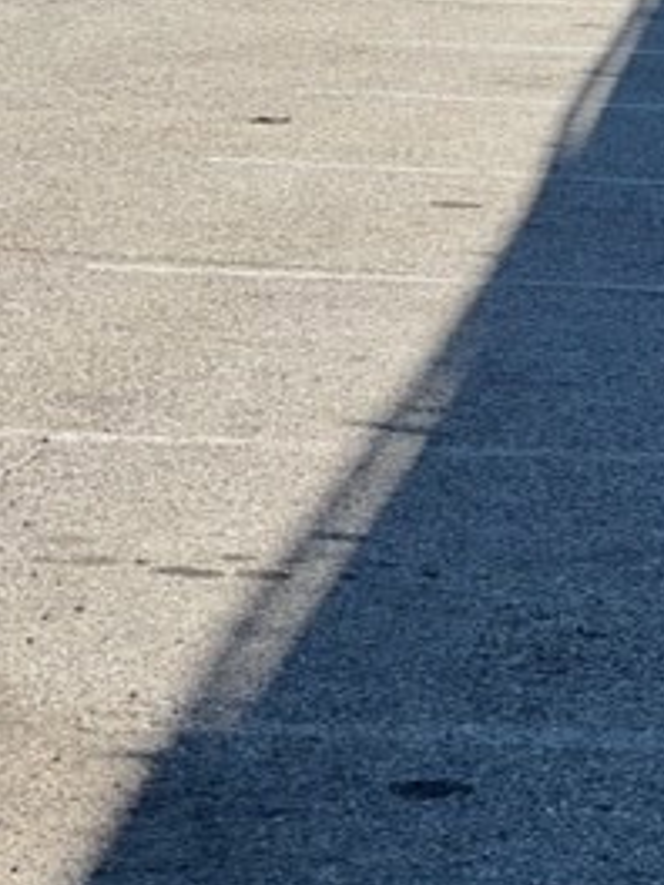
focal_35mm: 187
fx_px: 4783
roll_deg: -1.9
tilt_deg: -2.0
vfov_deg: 10.5
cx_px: 744
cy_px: 67
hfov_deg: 7.9
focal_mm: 9
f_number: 2.8
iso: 32
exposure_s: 1/605
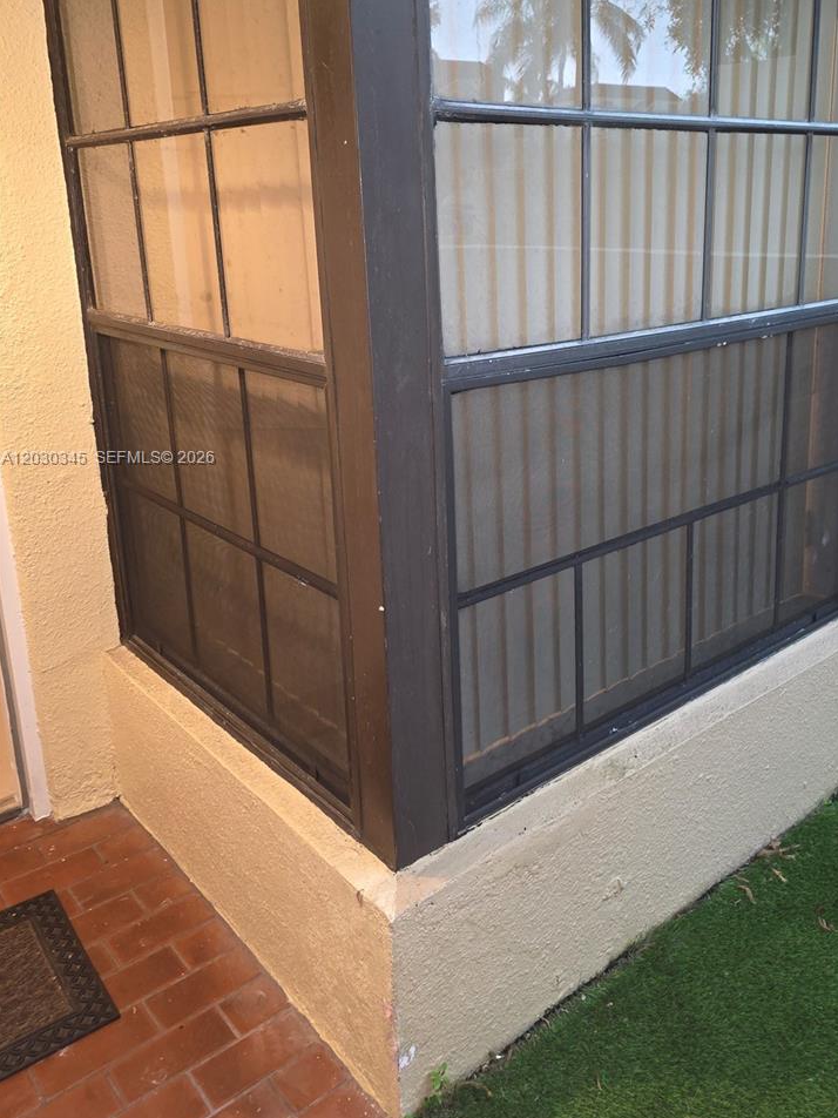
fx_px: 936
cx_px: 526
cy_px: 459
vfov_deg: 61.2
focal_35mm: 29
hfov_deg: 47.8
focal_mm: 6.3
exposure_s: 1/12
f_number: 1.7
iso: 160
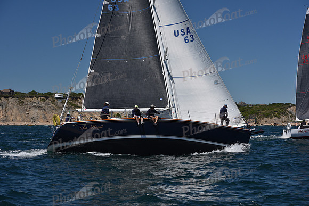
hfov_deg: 28.8
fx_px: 601
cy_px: 103
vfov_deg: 19.5
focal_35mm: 70
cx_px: 154
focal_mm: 70
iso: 250
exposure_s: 1/800
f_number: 8
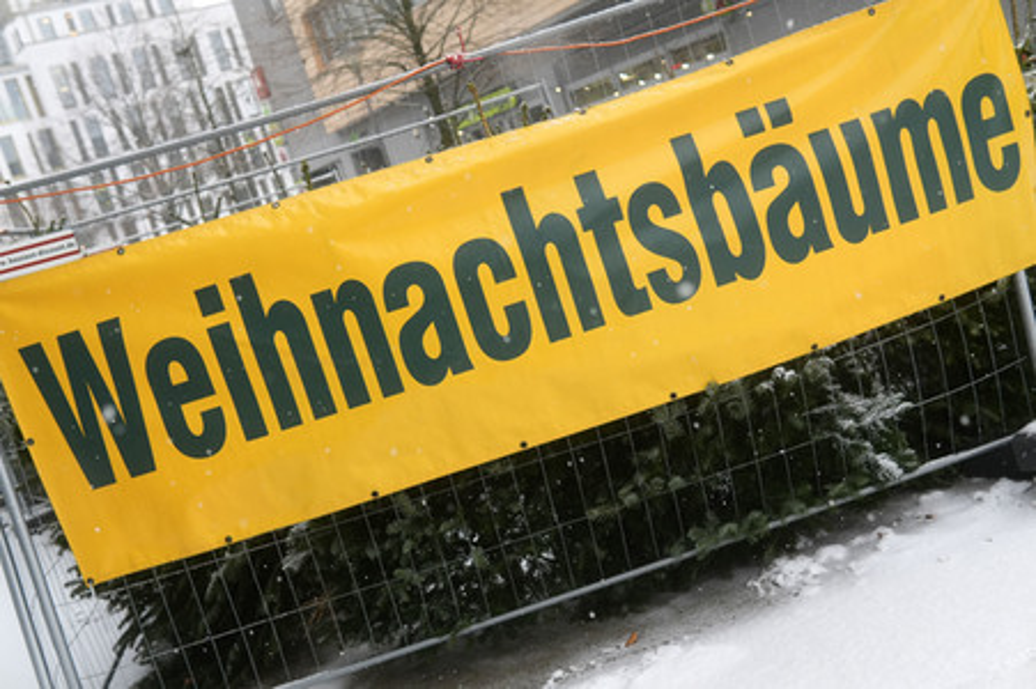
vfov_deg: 29.8
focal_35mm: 45
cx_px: 518
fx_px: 1294
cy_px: 344
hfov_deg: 43.6
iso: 640
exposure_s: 1/500
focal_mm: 30
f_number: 3.2
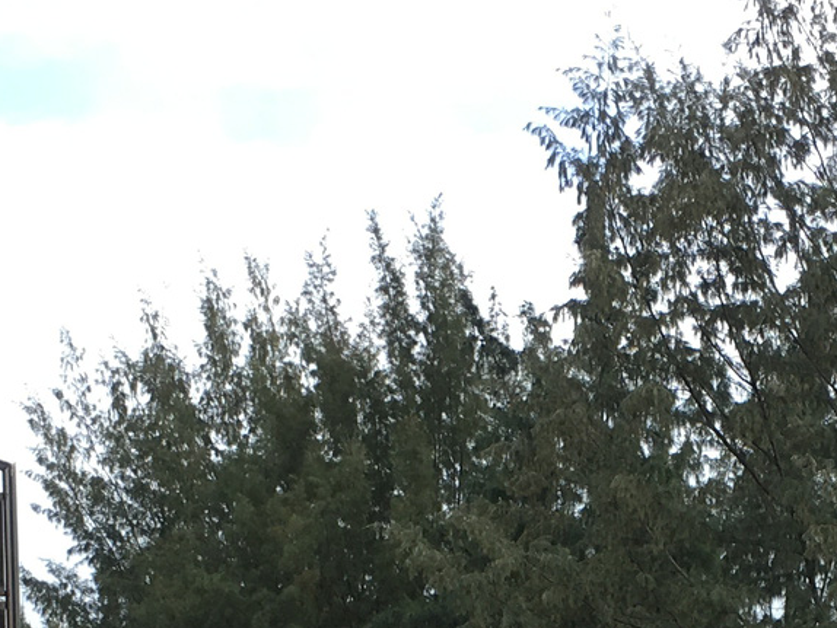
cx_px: 715
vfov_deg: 14.0
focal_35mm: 101
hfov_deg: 19.2
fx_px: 2443
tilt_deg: +3.1
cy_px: 832
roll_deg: +1.1
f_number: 2.2
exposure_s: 1/466
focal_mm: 4.15
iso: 25
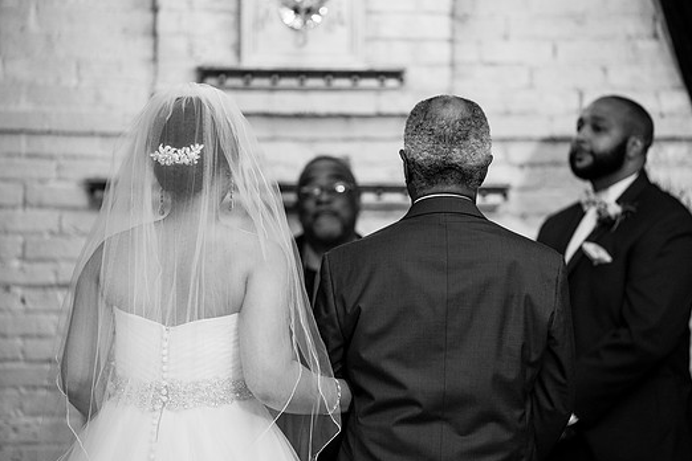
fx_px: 3825
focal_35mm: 199
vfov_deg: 6.9
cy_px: 232
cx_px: 346
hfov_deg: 10.3
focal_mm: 174
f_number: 2.8
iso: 2000
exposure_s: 1/200
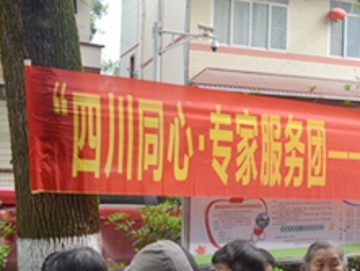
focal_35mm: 65
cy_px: 172
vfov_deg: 22.5
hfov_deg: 28.1
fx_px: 676
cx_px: 357
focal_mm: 20
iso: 200
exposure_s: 1/160
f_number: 6.3
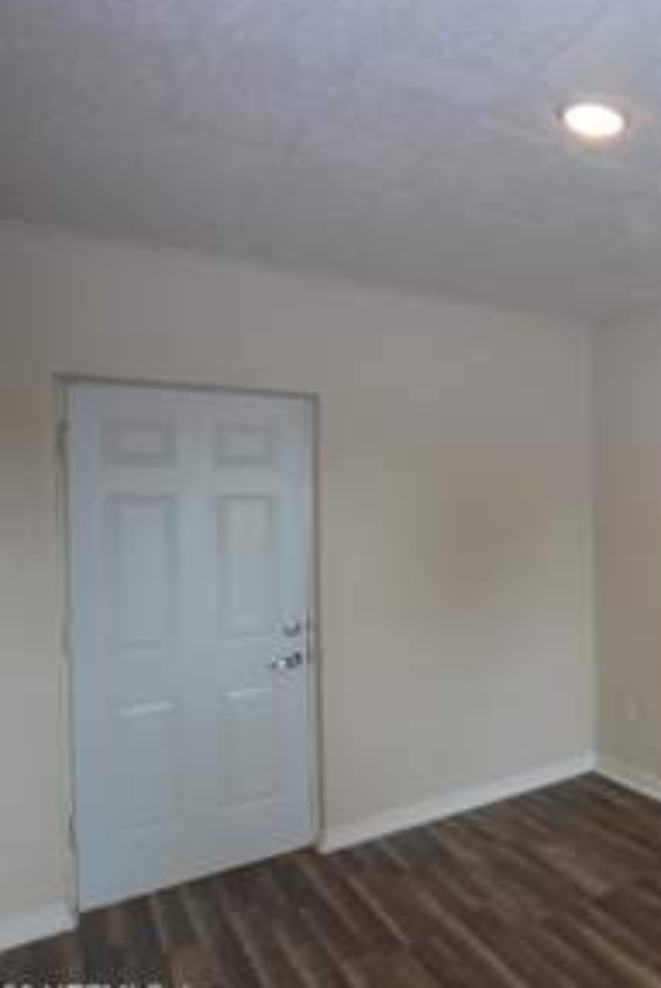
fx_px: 687
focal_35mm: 25
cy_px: 496
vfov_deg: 71.5
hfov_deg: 39.4
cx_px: 768
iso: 400
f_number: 5
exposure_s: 1/100
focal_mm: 10
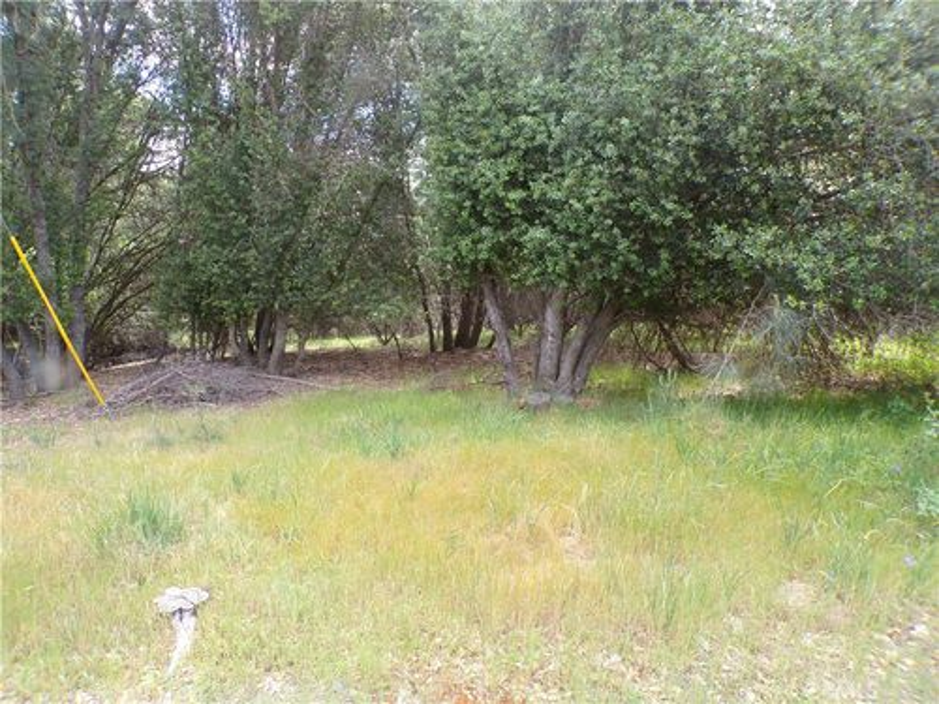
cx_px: 470
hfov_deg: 71.6
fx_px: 651
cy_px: 352
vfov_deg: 56.8
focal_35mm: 24
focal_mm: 4.3
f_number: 4.4
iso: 100
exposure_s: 1/60
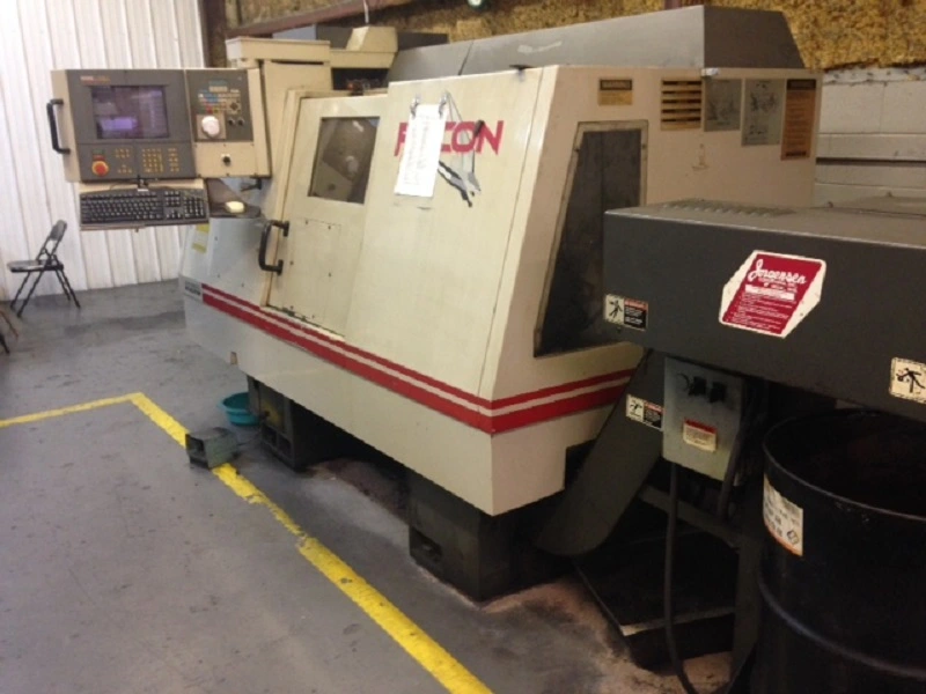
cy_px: 347
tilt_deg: -15.5
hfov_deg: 55.4
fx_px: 883
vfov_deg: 42.9
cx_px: 463
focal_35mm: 33
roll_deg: +2.5
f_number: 2.4
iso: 160
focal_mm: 4.12
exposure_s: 1/20
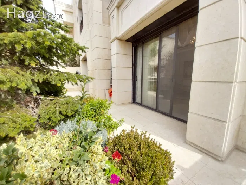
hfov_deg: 106.2
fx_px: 92
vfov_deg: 89.9
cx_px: 123
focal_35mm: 13
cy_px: 92
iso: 64
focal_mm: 1.3
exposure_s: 1/359
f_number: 2.2
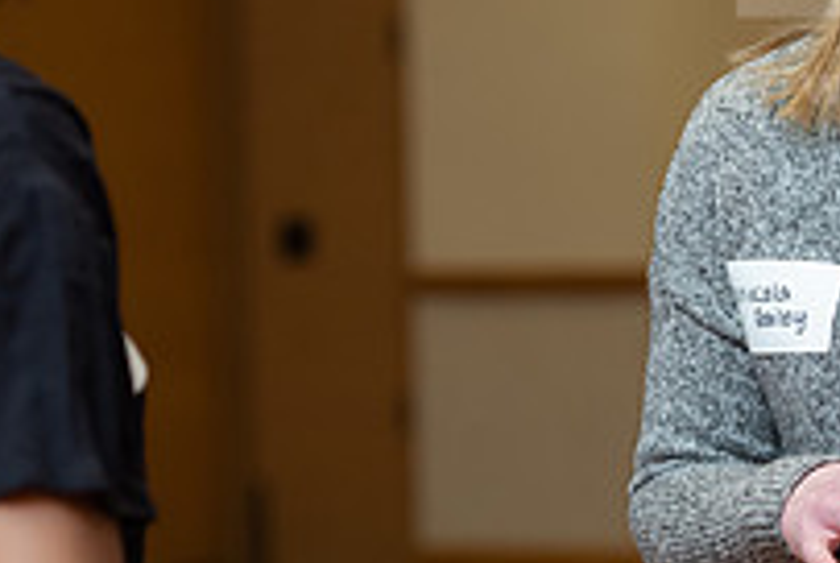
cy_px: 172
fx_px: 6005
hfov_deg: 8.0
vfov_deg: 5.4
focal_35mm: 257
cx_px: 612
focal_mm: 90
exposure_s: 1/200
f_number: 3.5
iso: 1250
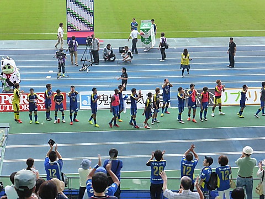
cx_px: 132
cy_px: 100
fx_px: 651
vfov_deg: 17.4
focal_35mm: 85
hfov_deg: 23.0
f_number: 5.2
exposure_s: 1/60
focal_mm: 15.1
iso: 400
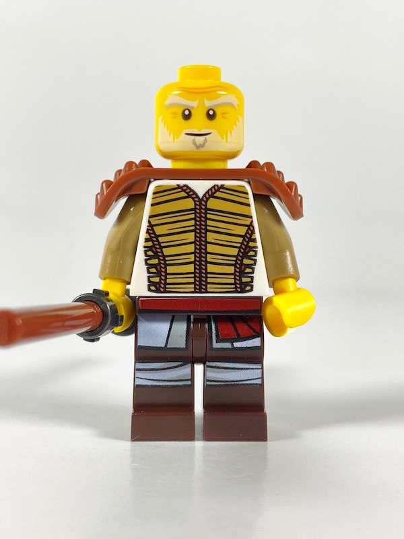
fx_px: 809
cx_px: 202
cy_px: 270
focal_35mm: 52
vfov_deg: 36.8
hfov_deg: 28.0
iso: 40
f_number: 1.8
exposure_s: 1/100
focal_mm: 4.25
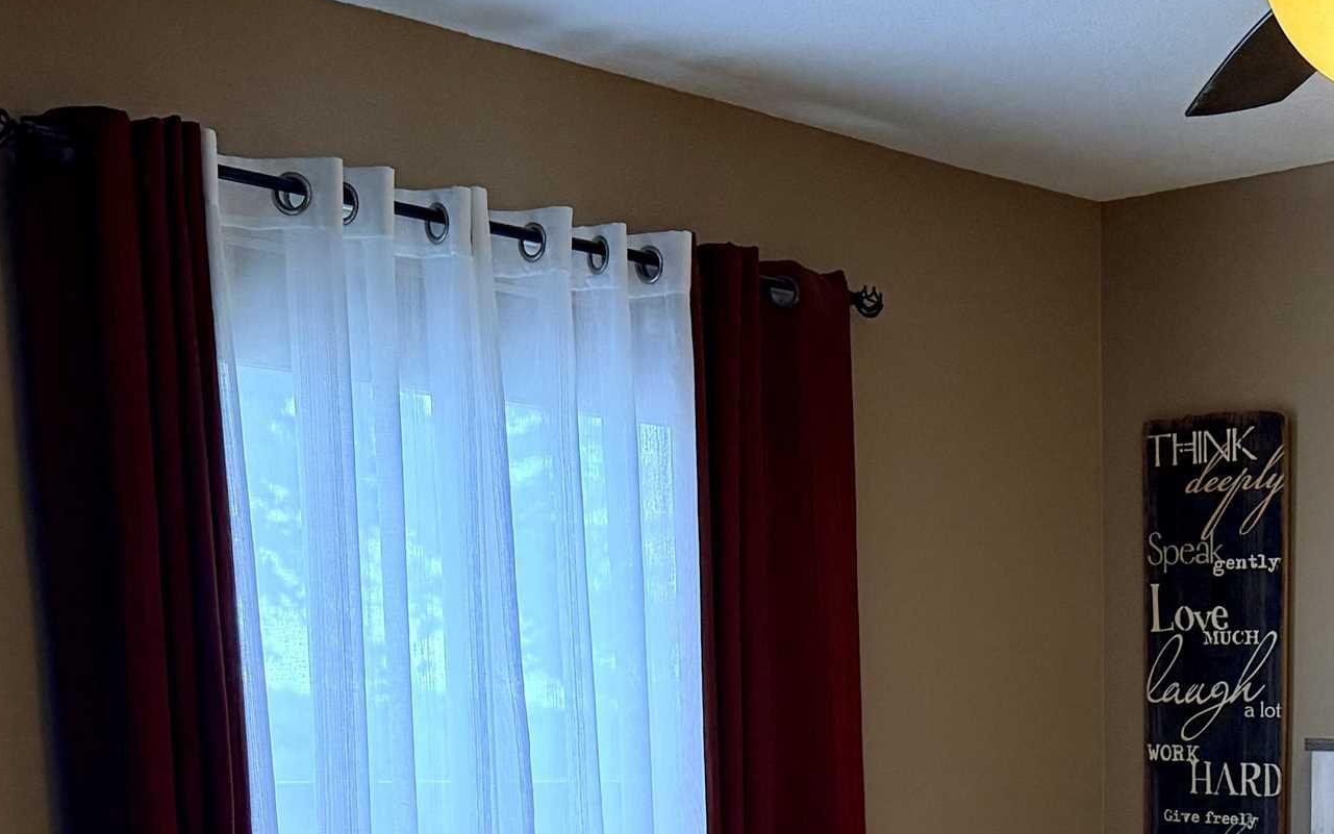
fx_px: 2218
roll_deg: -0.3
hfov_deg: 30.9
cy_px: 1091
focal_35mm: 61
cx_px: 1359
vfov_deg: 19.6
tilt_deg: -9.0
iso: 320
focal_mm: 6.76
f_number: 1.78
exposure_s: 1/120
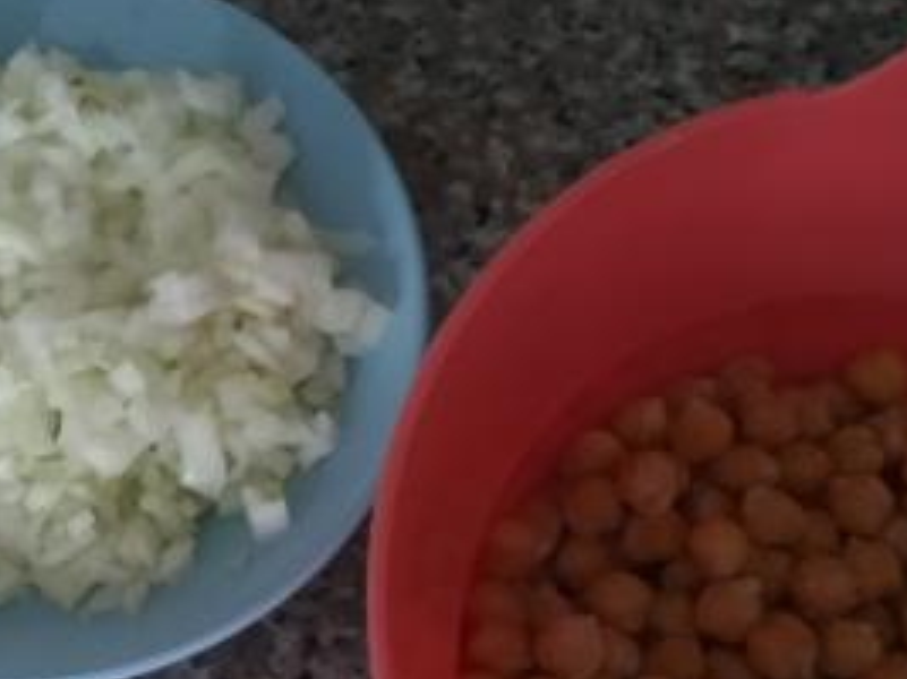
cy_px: 489
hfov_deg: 30.6
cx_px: 207
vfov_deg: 23.4
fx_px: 1624
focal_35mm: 62
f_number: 1.9
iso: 1000
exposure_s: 1/13
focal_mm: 3.94
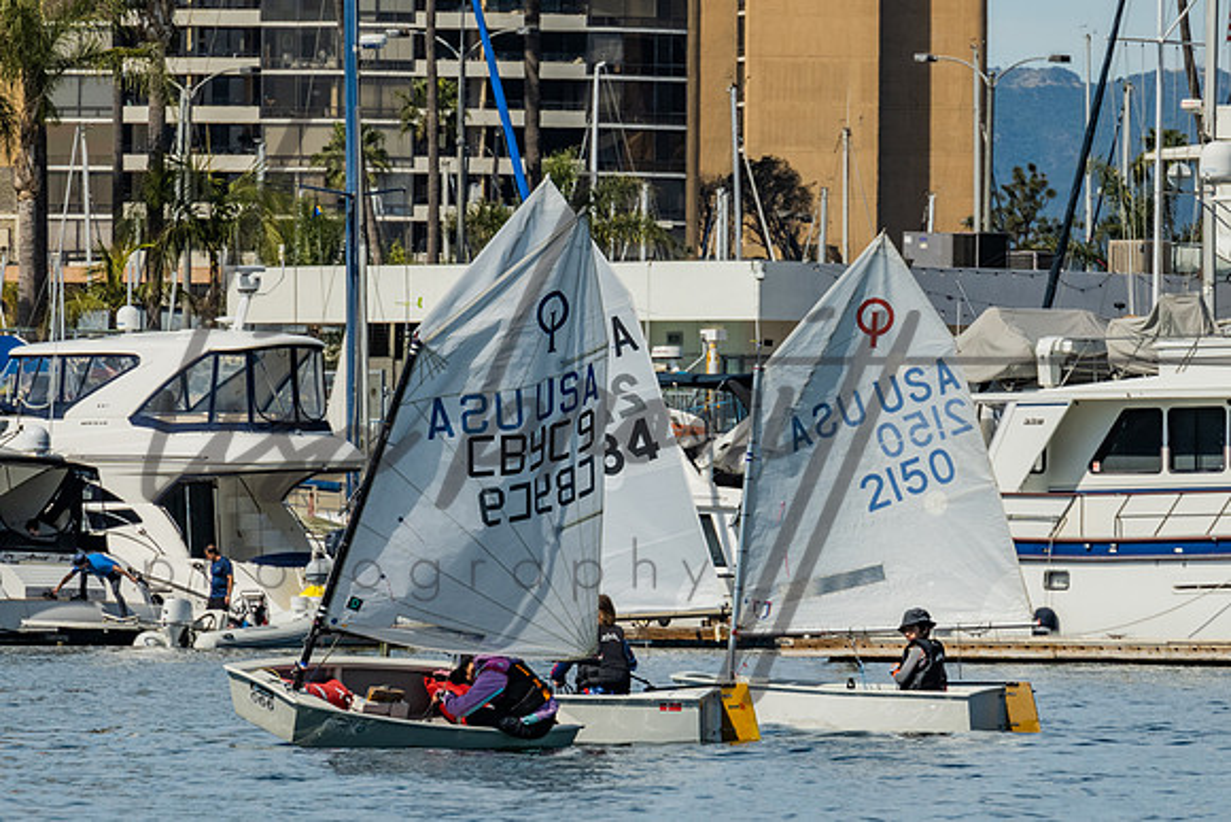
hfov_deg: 5.1
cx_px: 677
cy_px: 382
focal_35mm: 400
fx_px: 13695
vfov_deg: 3.4
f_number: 10
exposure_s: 1/400
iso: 250
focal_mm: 200
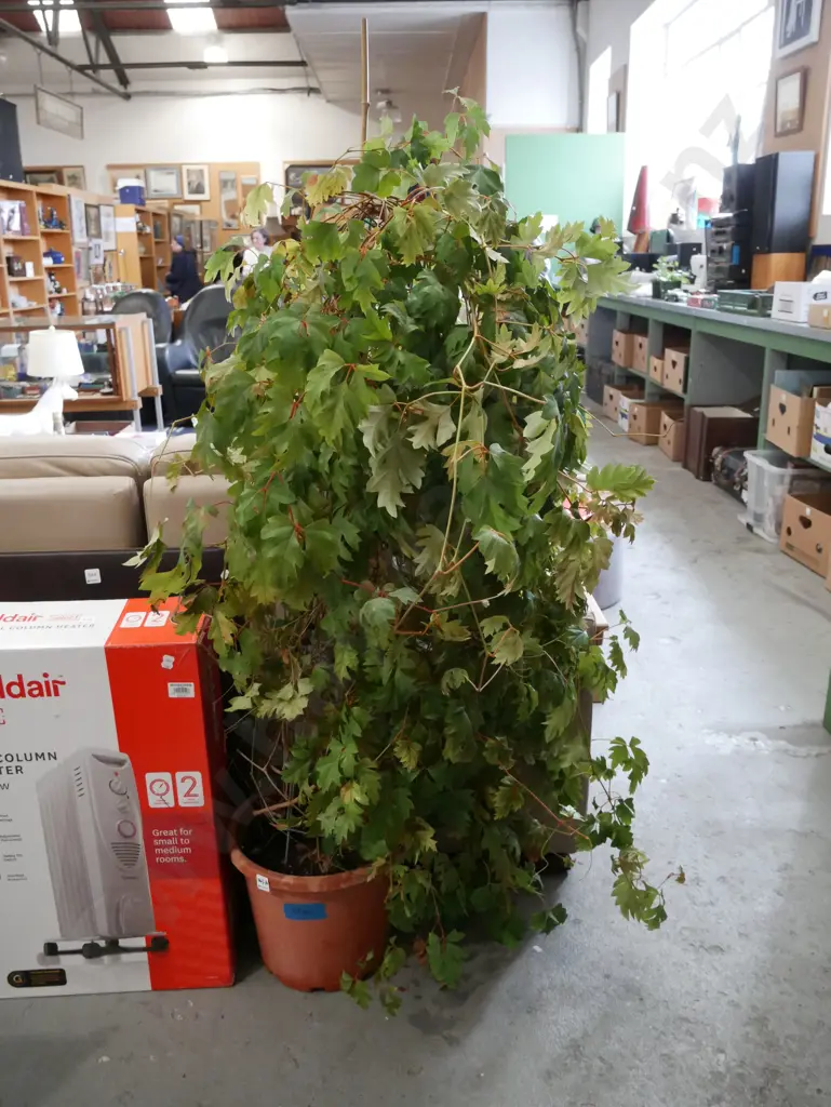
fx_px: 959
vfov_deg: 59.9
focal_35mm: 30
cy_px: 554
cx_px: 416
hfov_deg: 46.8
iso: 3200
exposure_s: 1/250
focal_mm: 15
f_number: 4.5
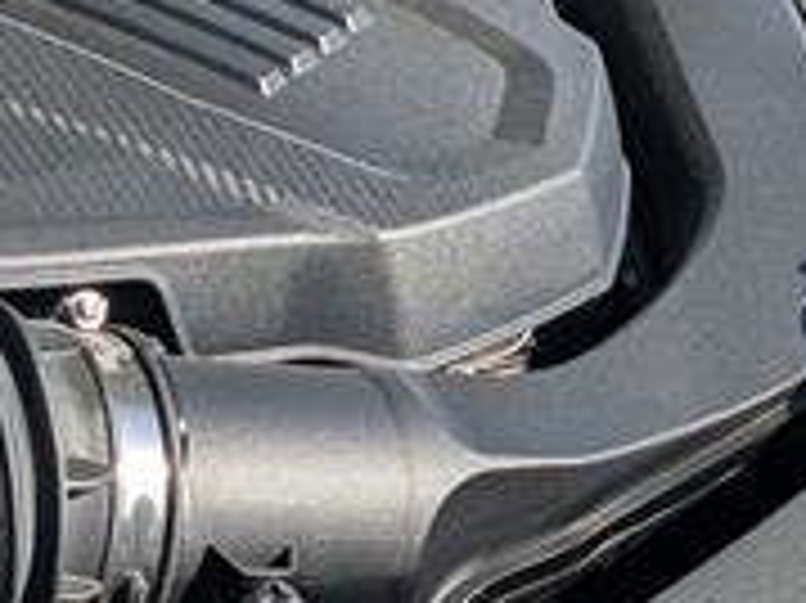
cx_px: 468
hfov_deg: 11.3
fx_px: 4072
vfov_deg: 8.5
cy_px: 104
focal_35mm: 175
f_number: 1.68
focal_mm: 6.9
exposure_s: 1/1000
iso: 24
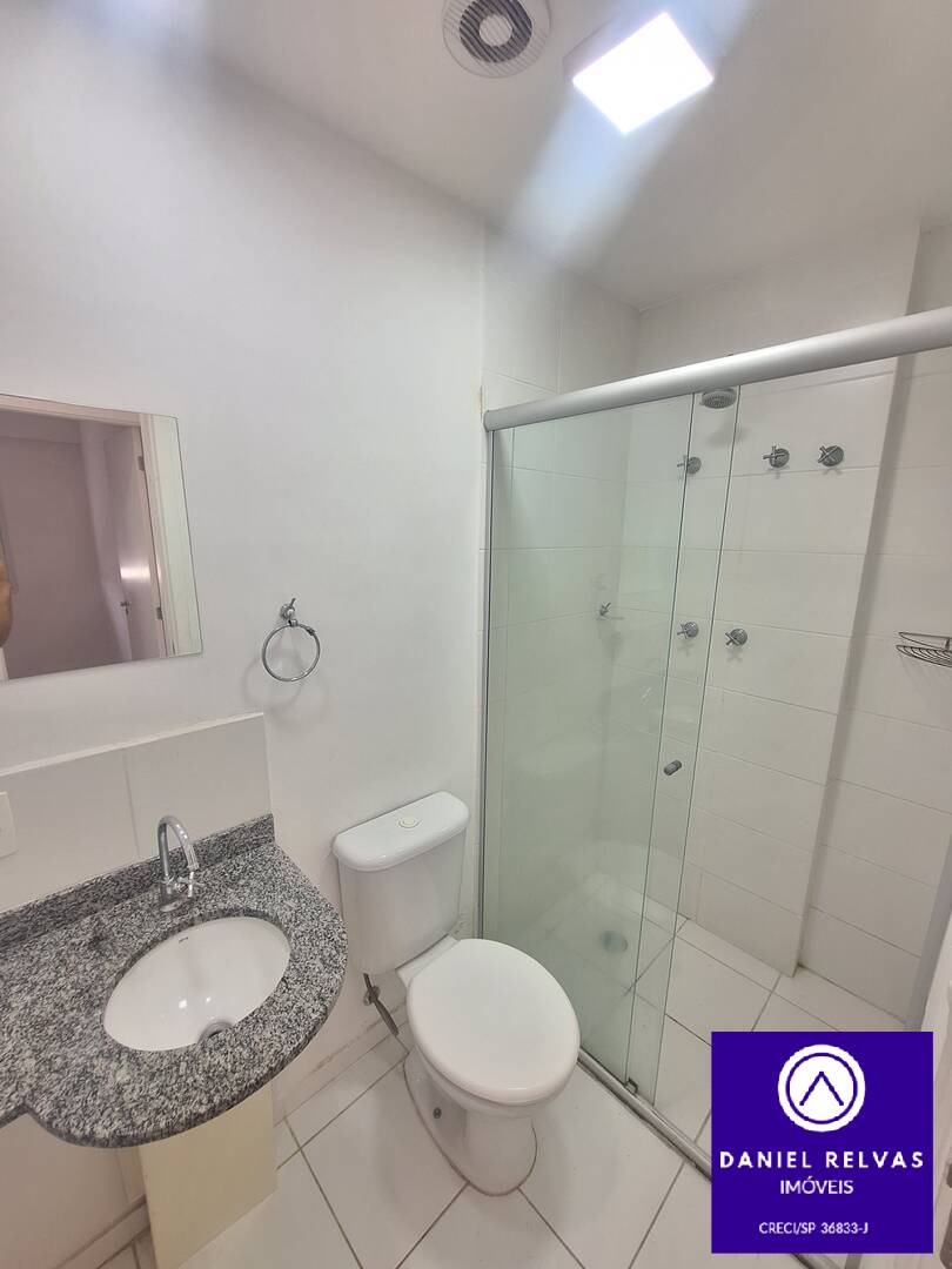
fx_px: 477
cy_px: 634
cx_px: 476
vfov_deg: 106.2
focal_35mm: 13
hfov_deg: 89.9
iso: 100
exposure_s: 1/40
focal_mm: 1.74
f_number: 2.2
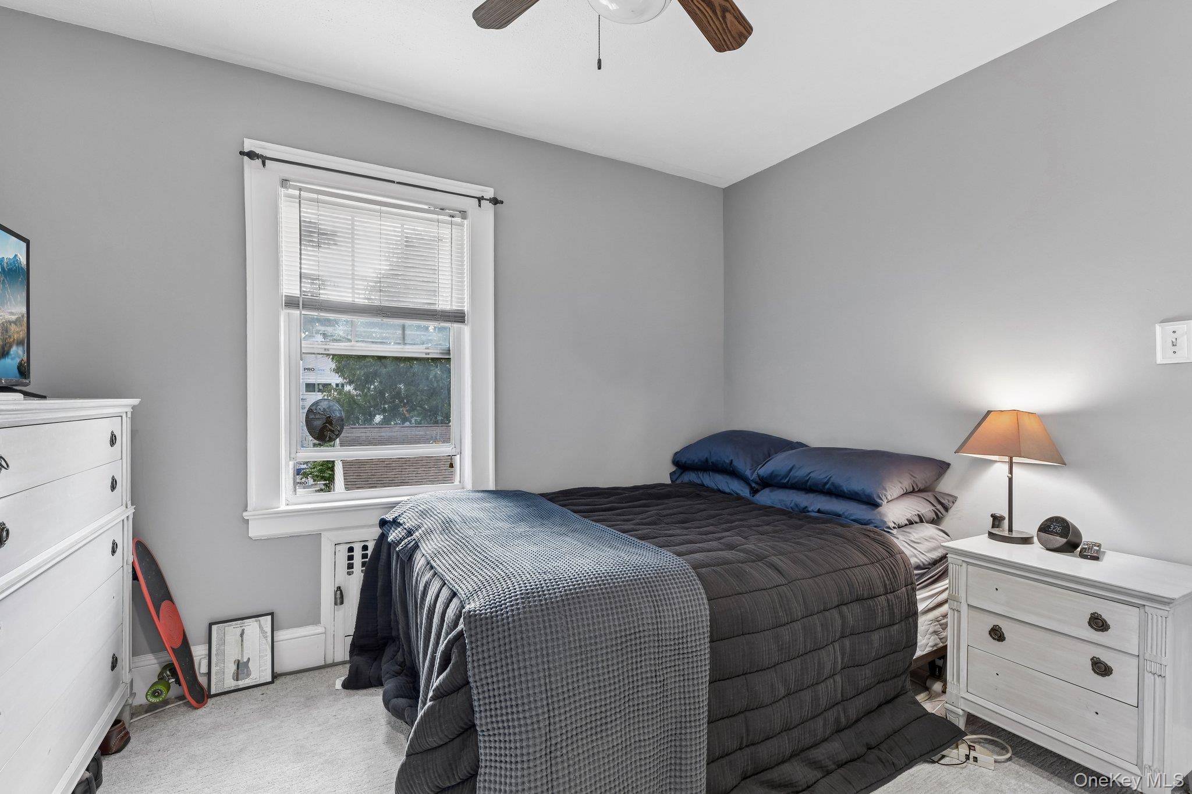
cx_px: 596
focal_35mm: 16
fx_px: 530
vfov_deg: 73.7
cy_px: 397
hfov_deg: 96.7
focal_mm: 16
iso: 320
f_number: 9
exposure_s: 1/5
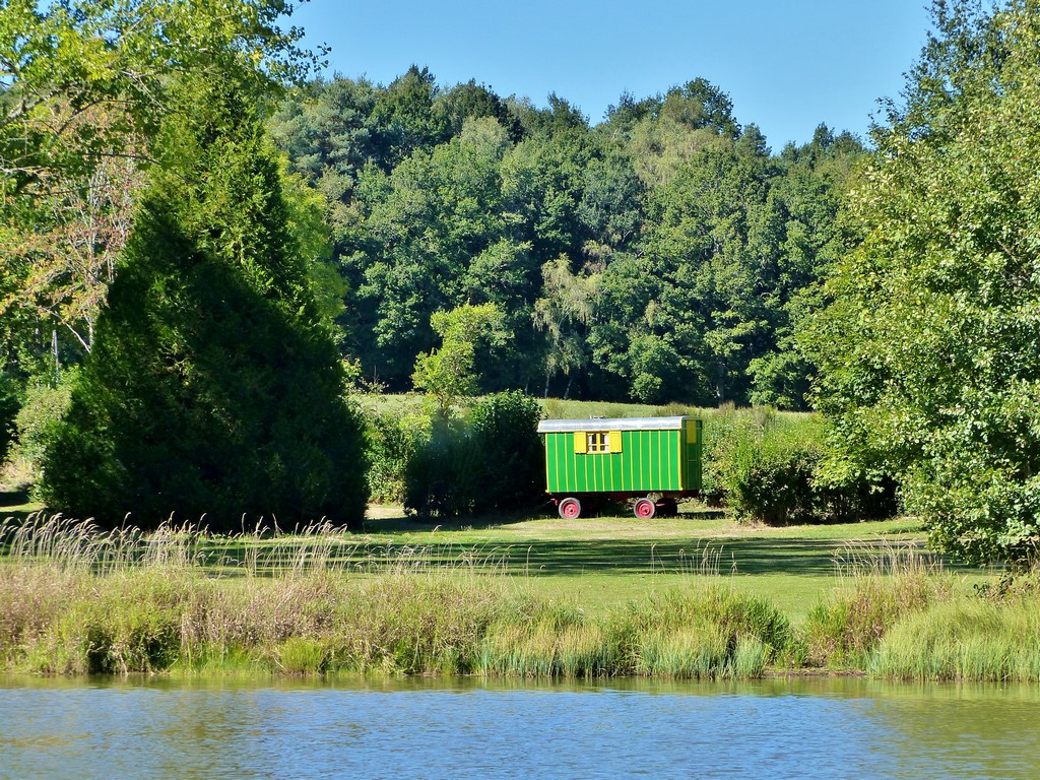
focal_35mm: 151
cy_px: 390
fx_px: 4537
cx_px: 520
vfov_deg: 9.8
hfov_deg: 13.1
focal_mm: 24.8
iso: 160
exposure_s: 1/640
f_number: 4
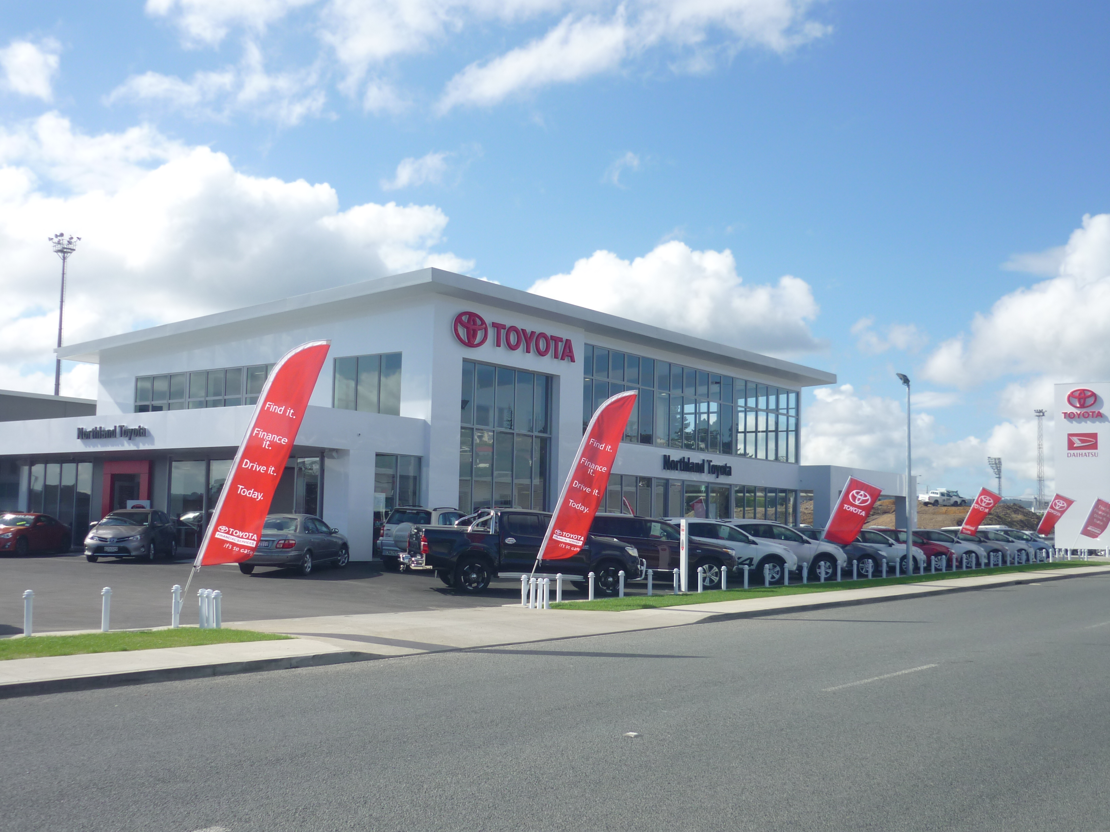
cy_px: 416
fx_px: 1251
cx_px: 555
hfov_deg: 47.9
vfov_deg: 36.8
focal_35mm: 39
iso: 80
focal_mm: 6.4
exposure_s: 1/125
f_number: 8
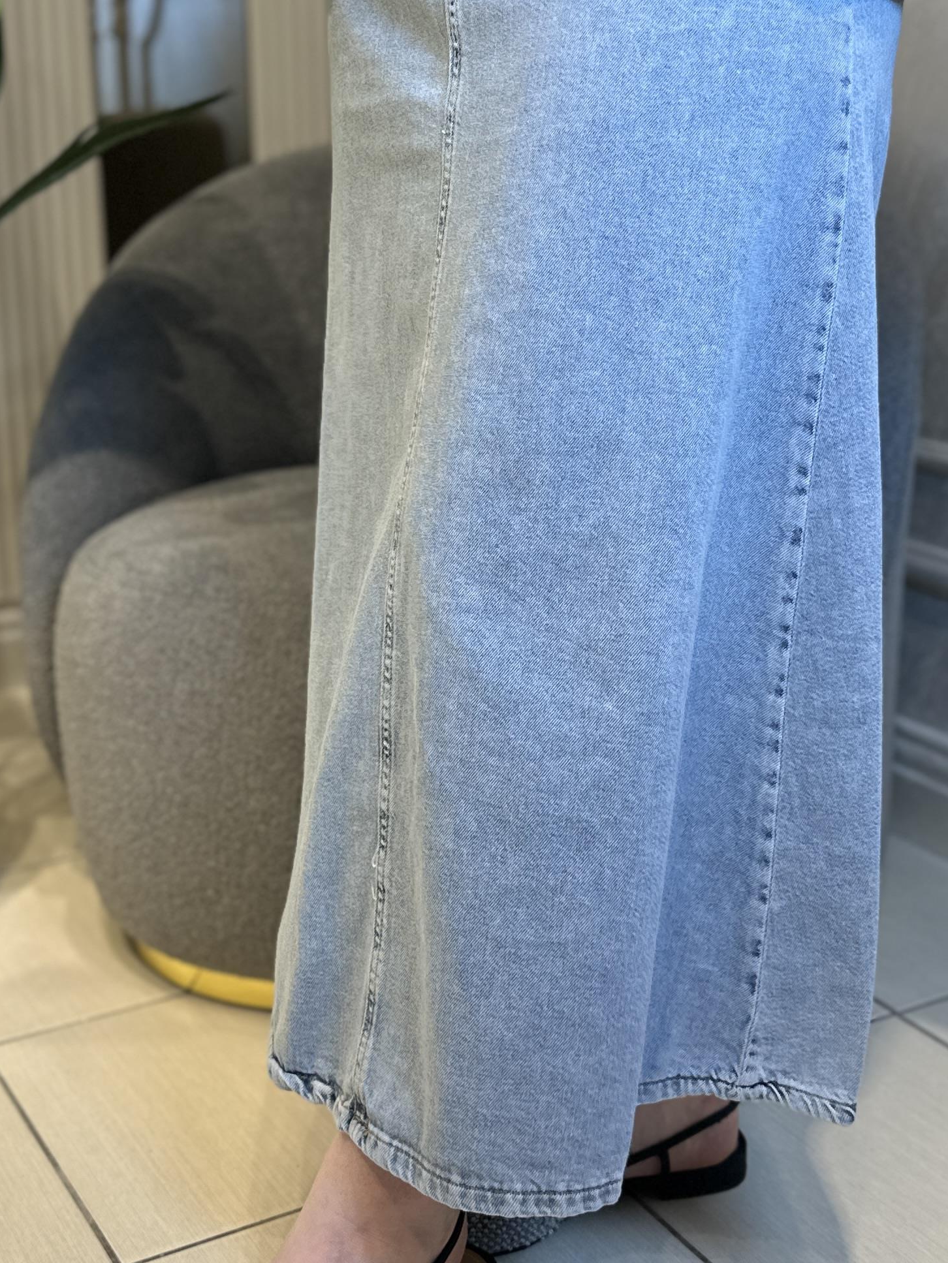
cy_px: 511
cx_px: 515
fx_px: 1825
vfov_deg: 38.0
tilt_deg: -12.0
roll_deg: -0.5
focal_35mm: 50
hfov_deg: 29.1
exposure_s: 1/180
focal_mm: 6.86
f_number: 1.78
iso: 64
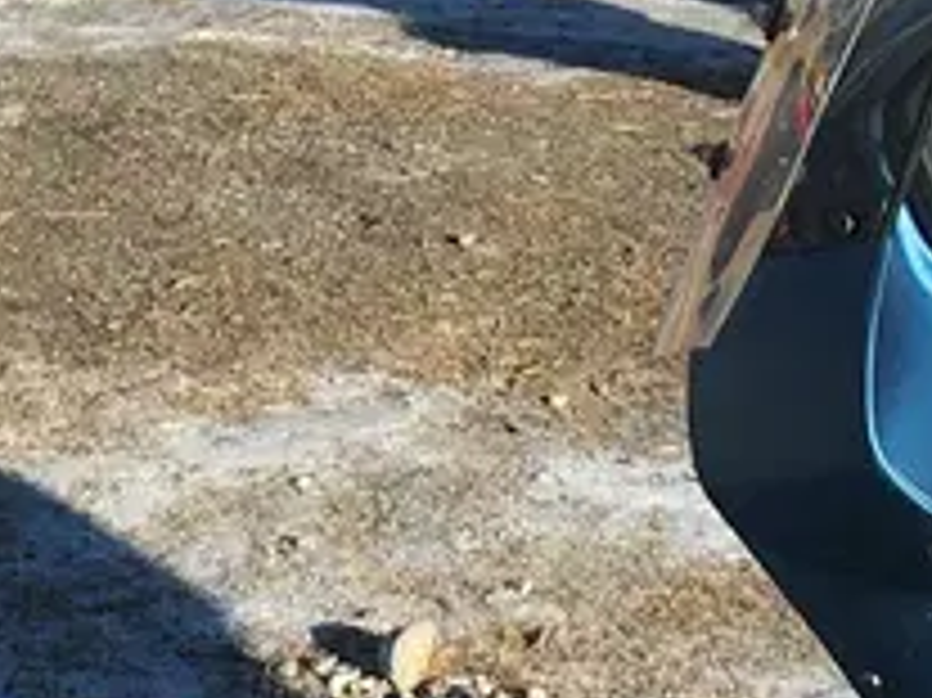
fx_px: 4521
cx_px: -36
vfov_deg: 8.5
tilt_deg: -5.9
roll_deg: +0.7
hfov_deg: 11.6
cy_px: -486
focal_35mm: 168
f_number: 2.2
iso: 25
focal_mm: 4.15
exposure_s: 1/1326
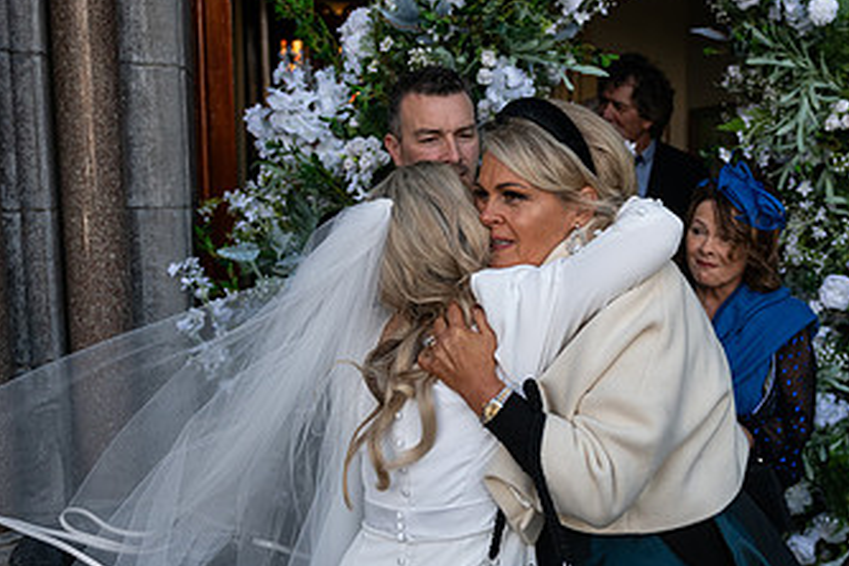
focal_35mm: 47
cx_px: 586
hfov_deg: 41.2
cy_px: 353
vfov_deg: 28.5
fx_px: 1108
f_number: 3.5
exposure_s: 1/2500
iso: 500
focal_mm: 27
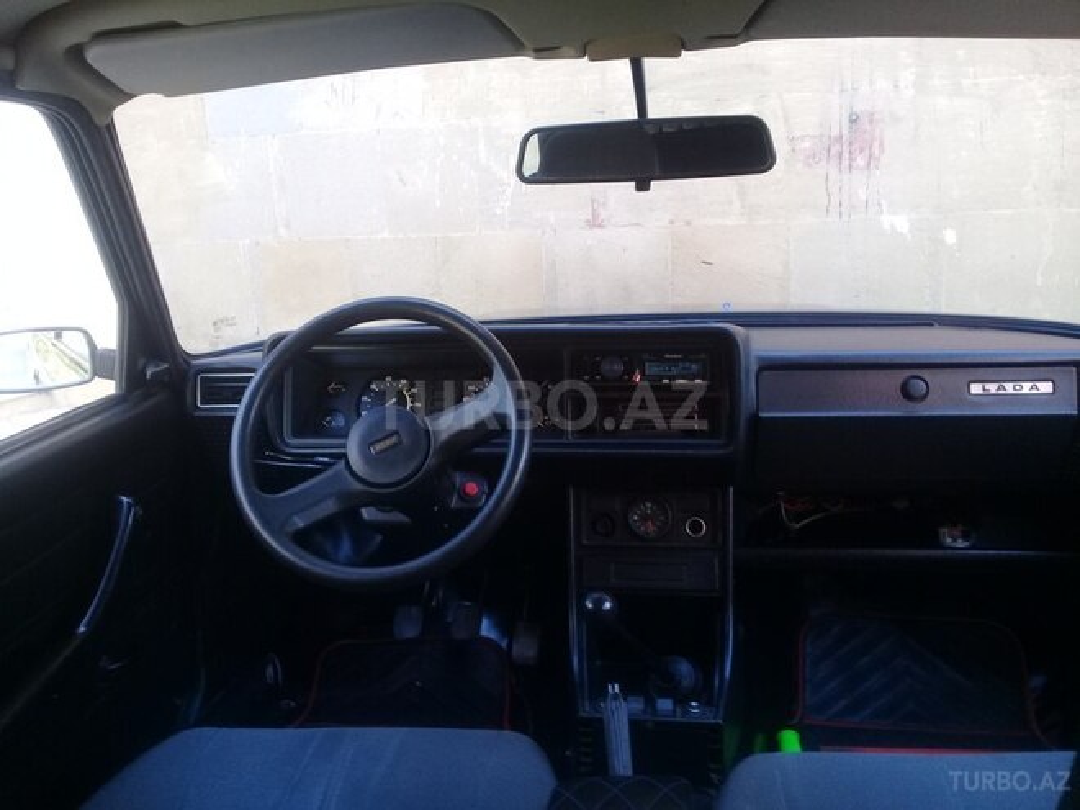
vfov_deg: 45.4
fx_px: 967
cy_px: 405
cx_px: 540
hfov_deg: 58.4
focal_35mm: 31
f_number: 2.2
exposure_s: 1/33
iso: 64
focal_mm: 3.3
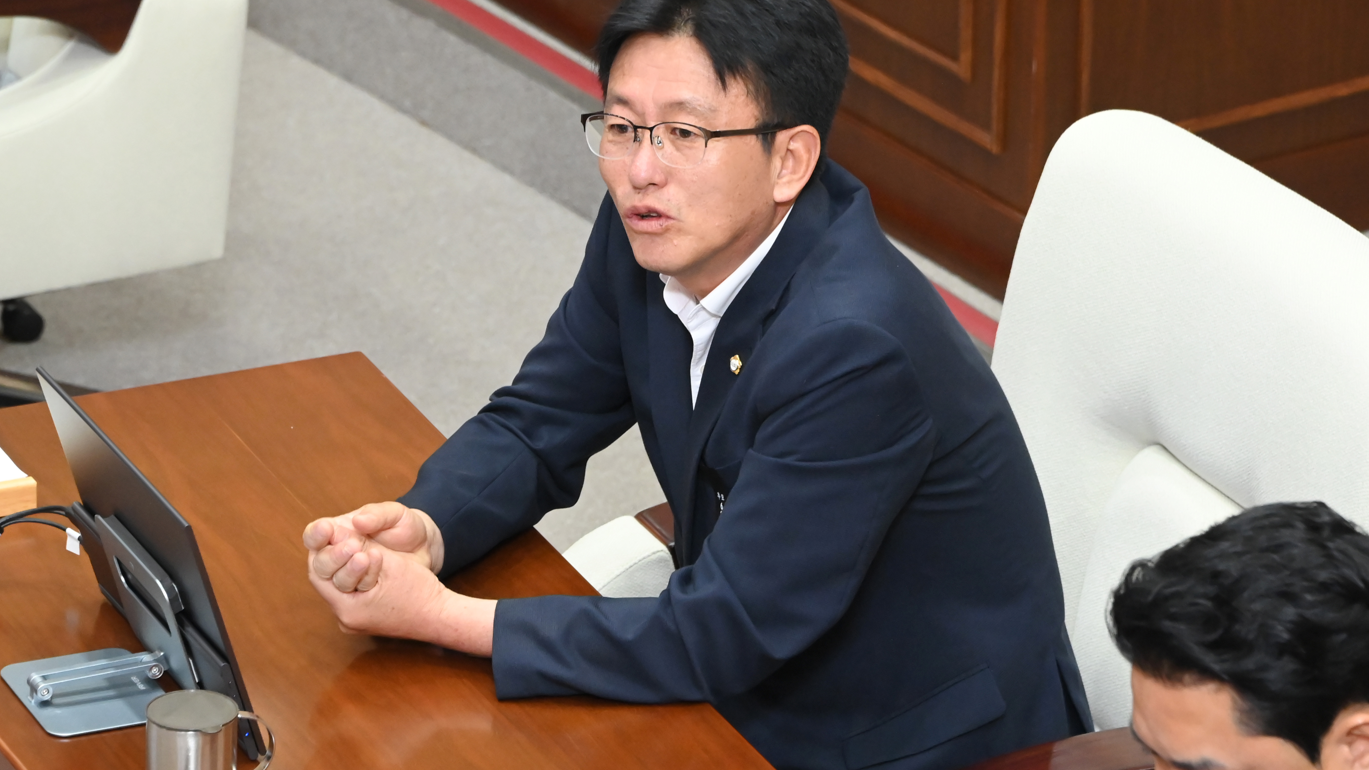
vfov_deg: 5.8
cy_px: 373
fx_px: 7623
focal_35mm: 210
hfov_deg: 10.3
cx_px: 684
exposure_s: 1/200
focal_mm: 200
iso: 8000
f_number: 7.1
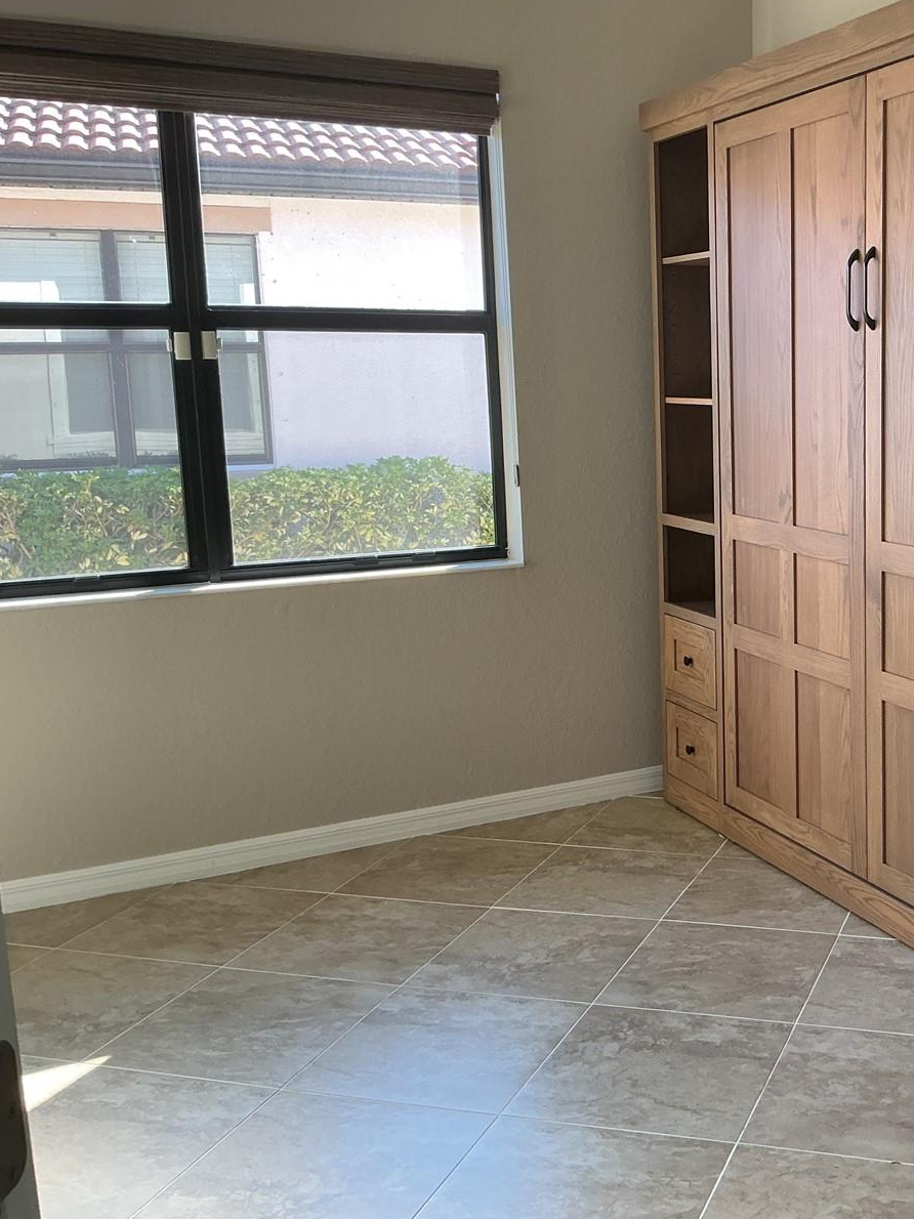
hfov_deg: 34.9
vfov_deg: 47.9
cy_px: 605
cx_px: 806
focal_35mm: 39
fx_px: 1373
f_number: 1.8
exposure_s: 1/120
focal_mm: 3
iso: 64
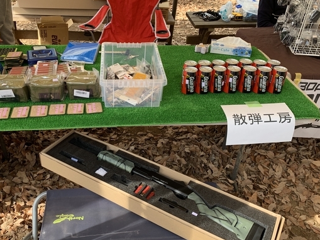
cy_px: 121
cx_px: 126
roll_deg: -0.5
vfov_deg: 41.8
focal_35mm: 34
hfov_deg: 53.5
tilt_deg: -34.7
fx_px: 314
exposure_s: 1/122
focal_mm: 4.25
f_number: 1.8
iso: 40
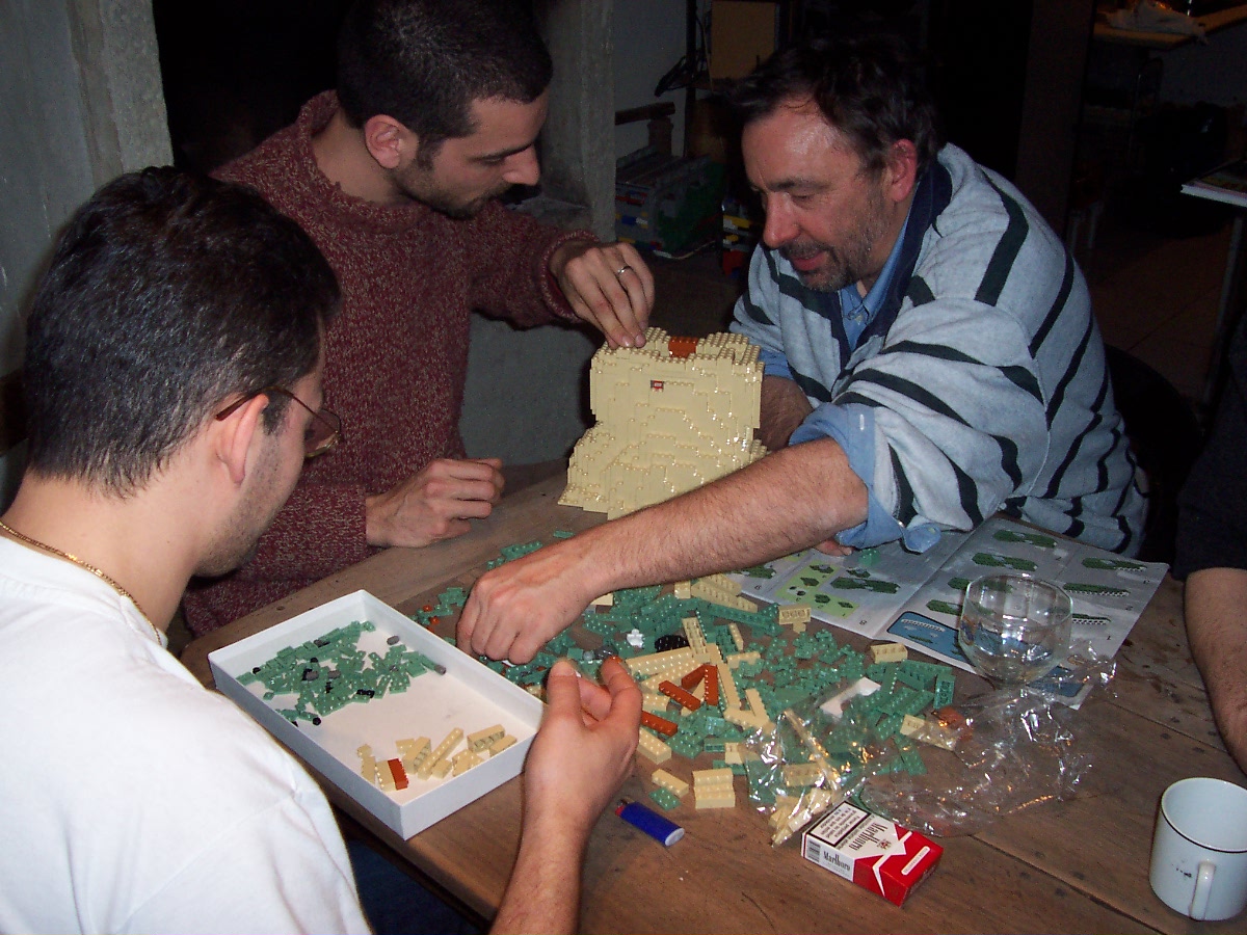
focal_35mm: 37
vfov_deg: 38.7
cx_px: 624
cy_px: 468
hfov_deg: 50.1
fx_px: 1333
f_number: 2.8
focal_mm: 5.6
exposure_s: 1/60
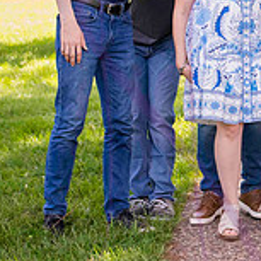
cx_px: 363
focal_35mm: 161
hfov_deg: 10.6
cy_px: 8
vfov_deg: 10.8
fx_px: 1373
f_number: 4
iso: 400
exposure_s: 1/320
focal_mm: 50
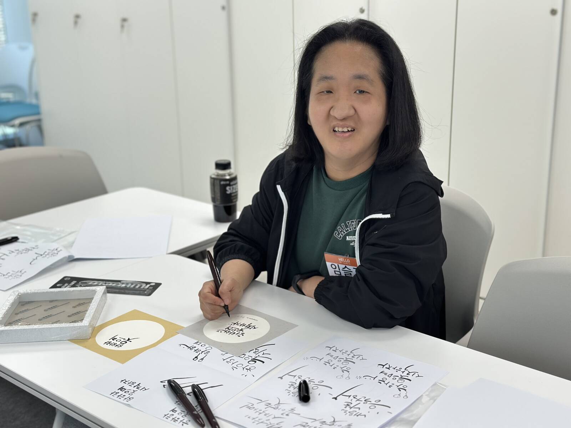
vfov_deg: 30.3
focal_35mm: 48
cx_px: 286
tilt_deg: -17.1
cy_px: 214
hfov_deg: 39.7
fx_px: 792
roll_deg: +1.7
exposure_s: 1/141
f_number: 1.78
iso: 80
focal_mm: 6.86
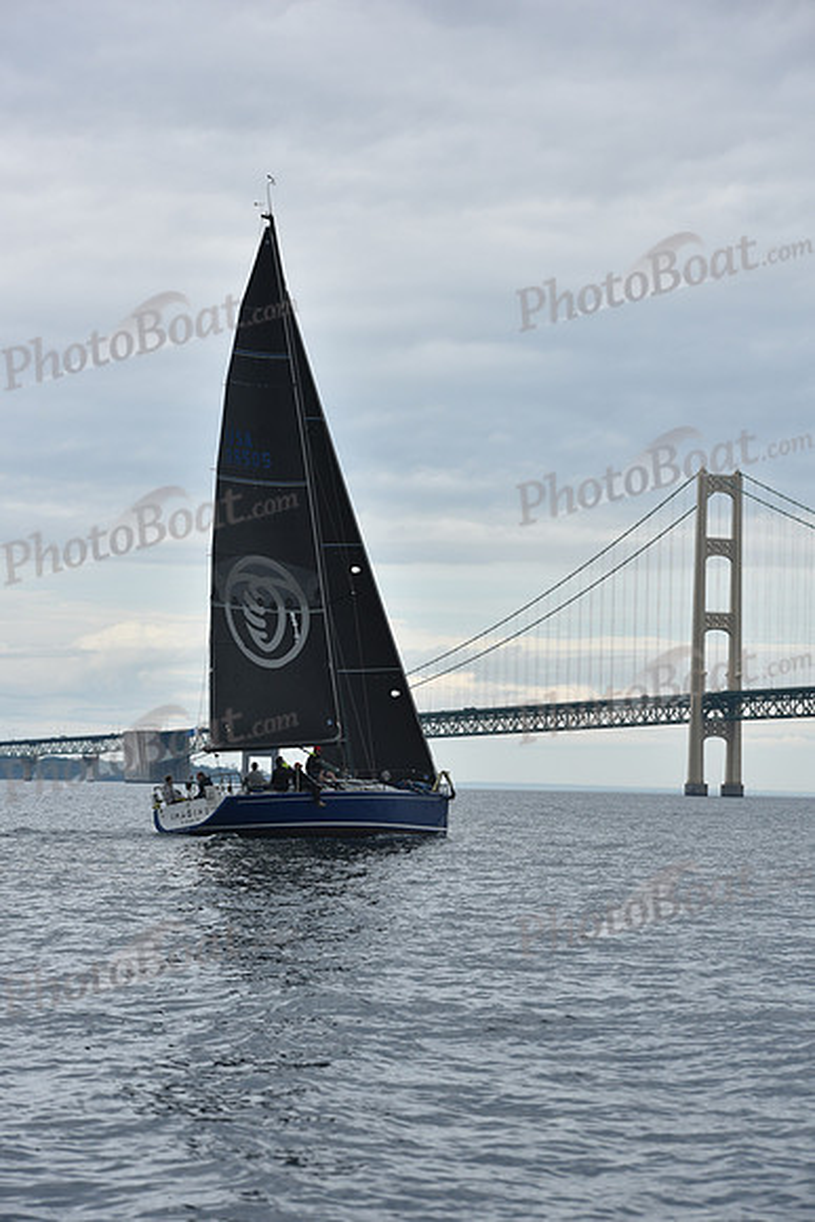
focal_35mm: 110
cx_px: 408
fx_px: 3733
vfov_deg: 18.6
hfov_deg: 12.5
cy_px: 611
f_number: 7.1
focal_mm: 110
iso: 250
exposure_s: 1/800
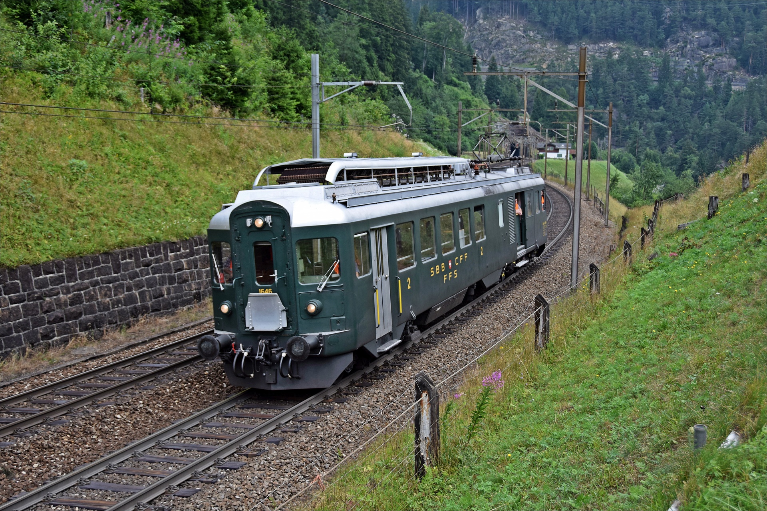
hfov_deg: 47.9
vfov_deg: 33.0
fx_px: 863
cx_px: 384
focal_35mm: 40
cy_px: 256
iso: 400
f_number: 4
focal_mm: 27
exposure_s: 1/1000
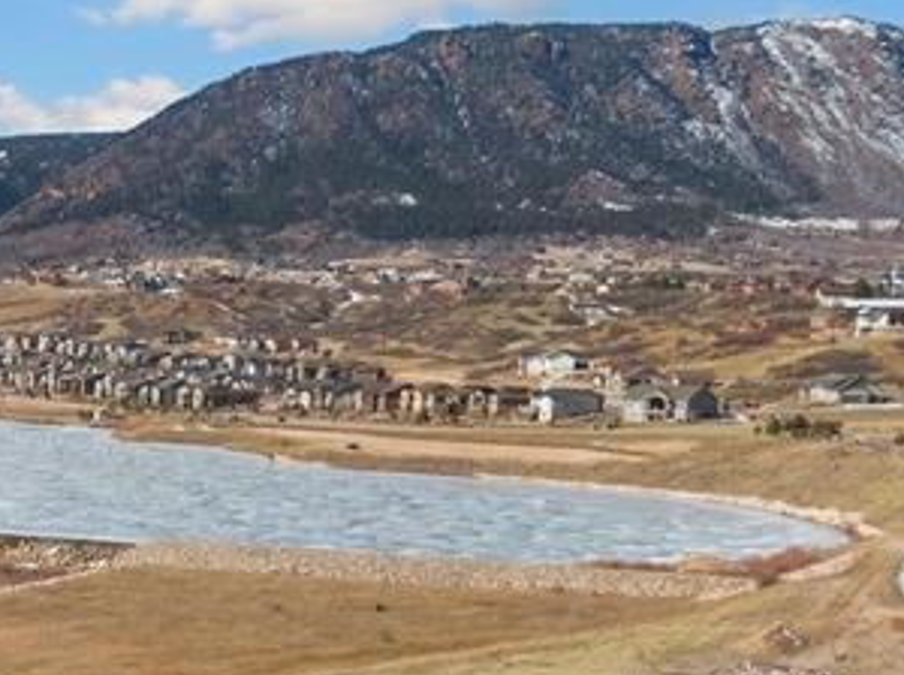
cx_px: -395
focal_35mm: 82
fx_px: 2138
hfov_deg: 20.8
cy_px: 714
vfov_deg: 17.4
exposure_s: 1/60
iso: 100
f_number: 2.8
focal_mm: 4.39
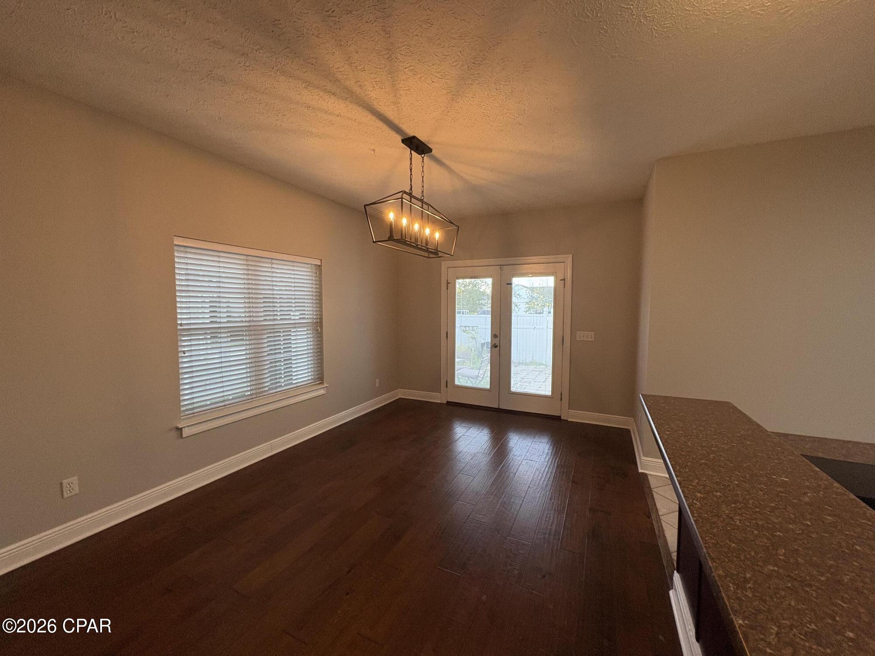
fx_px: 354
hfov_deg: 102.1
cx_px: 438
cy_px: 328
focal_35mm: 14
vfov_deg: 85.7
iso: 250
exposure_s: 1/120
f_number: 2.2
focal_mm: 2.22
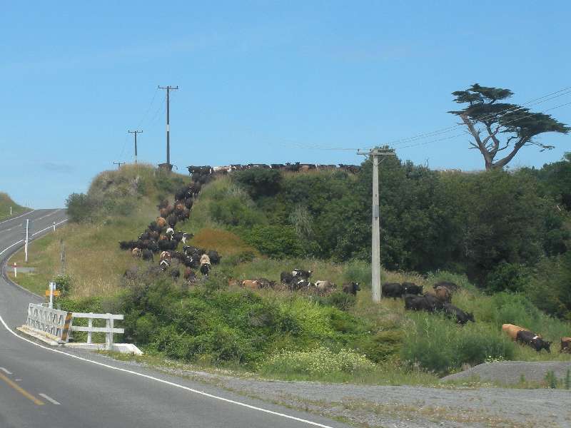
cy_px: 214
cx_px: 286
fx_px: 1287
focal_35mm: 78
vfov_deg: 18.9
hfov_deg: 25.0
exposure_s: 1/420
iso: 64
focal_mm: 14.2
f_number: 4.8
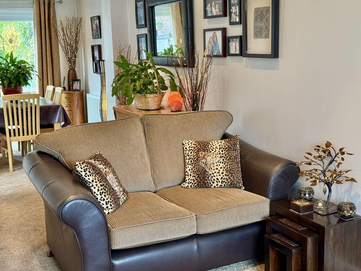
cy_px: 136
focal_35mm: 48
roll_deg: +1.5
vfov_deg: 30.3
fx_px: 501
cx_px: 180
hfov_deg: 39.7
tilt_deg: -10.6
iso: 125
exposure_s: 1/50
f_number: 1.78
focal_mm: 6.76
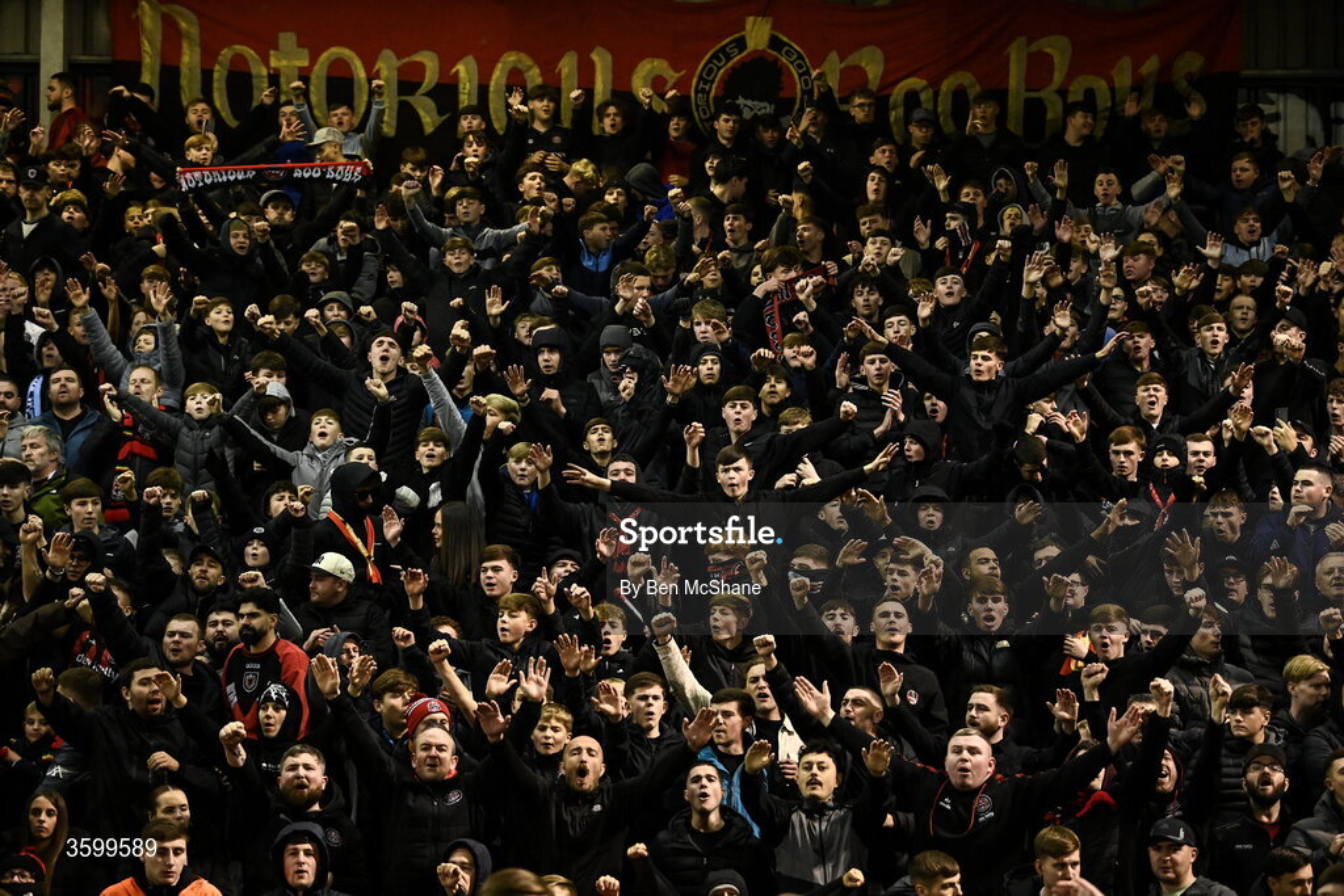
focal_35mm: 102
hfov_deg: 20.0
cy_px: 448
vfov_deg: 13.4
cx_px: 672
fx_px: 3808
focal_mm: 102
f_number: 2.8
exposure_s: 1/500
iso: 6400
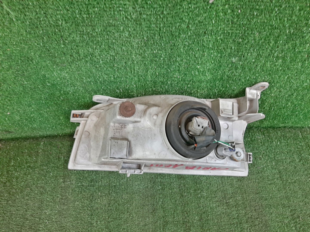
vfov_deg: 53.1
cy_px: 116
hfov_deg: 67.3
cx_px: 155
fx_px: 233
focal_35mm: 26
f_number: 1.7
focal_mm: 3.93
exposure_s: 1/50
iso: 128
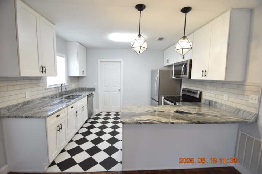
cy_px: 87
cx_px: 131
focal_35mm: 15
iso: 800
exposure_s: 1/60
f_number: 3.5
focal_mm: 10
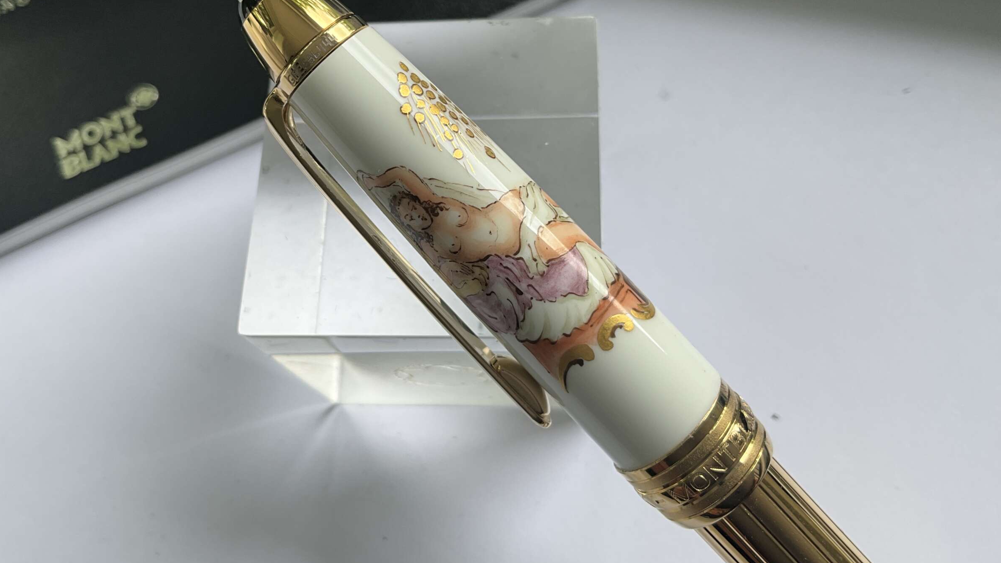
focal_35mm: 34
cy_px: 218
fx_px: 902
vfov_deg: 34.5
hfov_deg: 58.0
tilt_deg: -67.6
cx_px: 476
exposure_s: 1/122
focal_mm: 3
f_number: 1.8
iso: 16
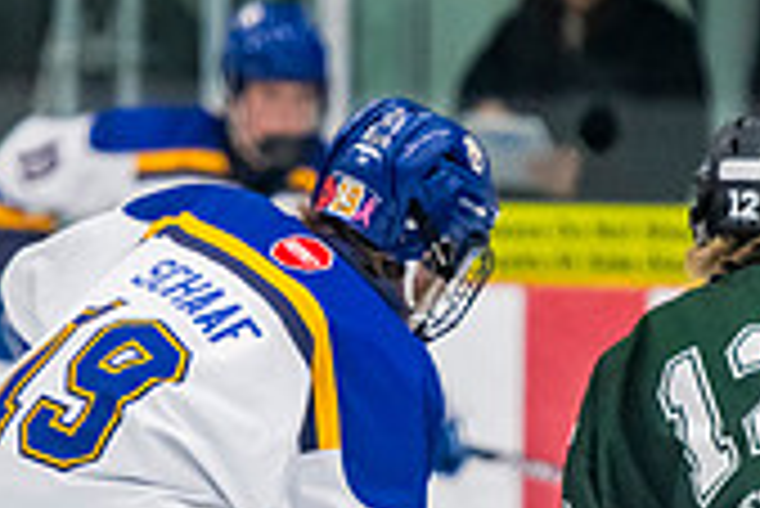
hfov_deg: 2.7
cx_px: 390
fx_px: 15910
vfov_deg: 1.8
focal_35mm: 753
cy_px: 533
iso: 2000
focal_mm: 185
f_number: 3.2
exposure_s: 1/640
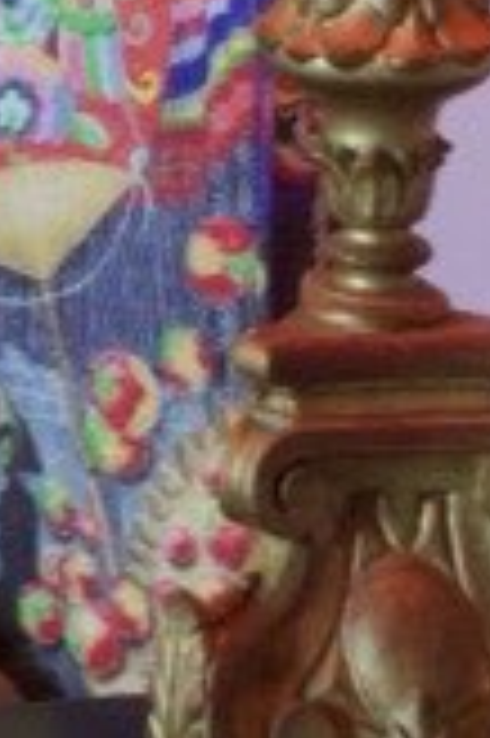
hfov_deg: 5.3
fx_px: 5237
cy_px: -468
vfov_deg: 7.9
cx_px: -274
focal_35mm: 256
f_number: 2.8
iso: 3200
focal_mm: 35
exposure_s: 1/400
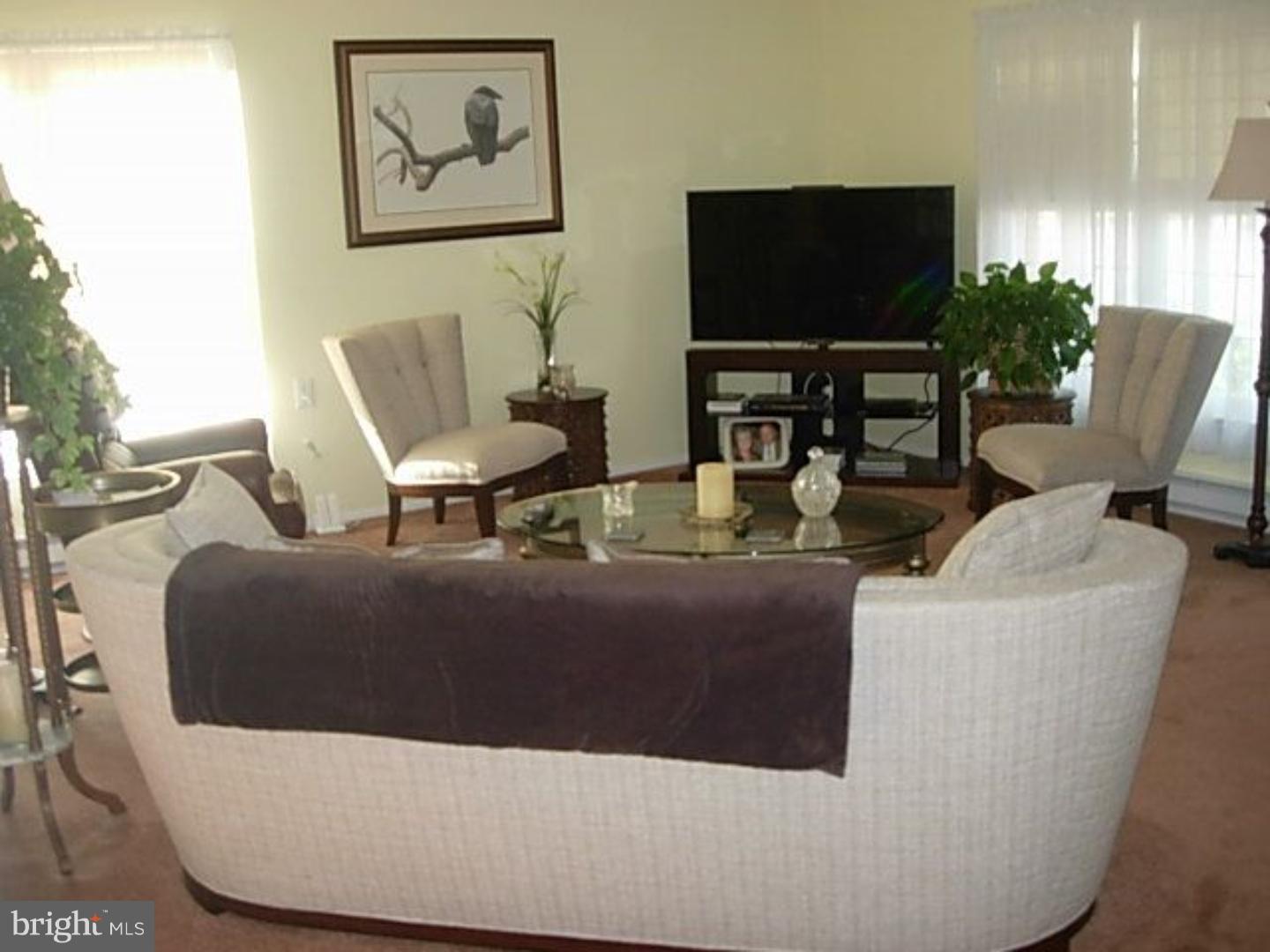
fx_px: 1394
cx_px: 635
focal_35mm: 38
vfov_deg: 37.7
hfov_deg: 49.0
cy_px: 476
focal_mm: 7.8
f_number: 2.8
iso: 86
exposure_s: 1/34.8
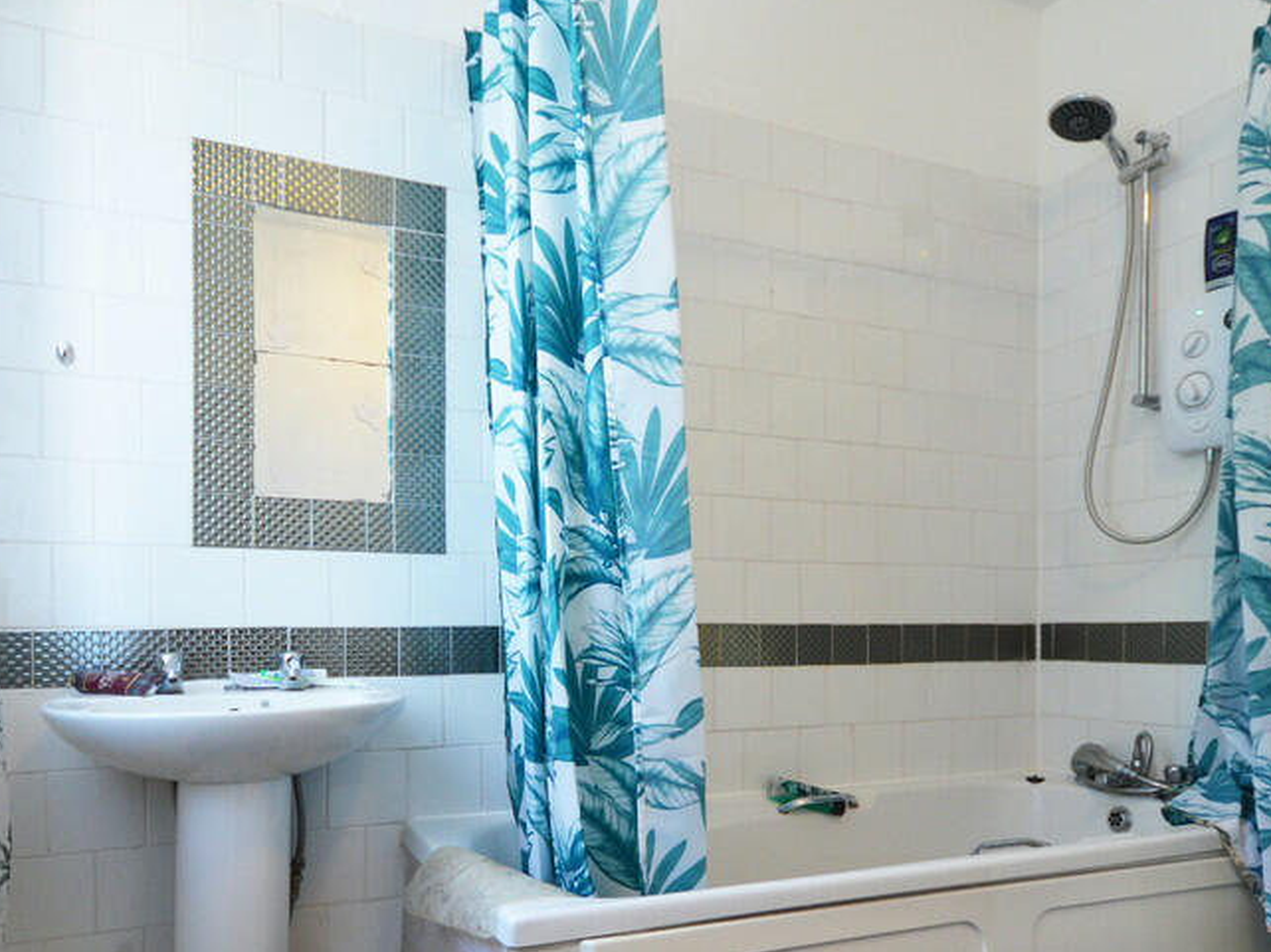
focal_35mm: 23
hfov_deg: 73.9
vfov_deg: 58.4
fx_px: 844
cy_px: 571
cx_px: 602
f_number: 3.5
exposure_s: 1/60
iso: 640
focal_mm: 10
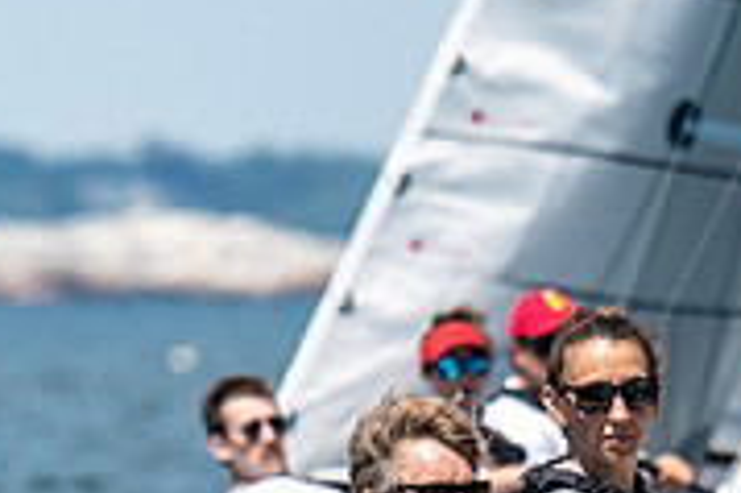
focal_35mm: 1667
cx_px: 718
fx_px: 34280
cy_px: 609
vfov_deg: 0.8
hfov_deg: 1.2
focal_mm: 300
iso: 320
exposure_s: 1/2000
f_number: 5.6
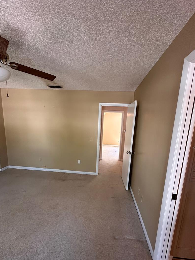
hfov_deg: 78.1
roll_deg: -2.7
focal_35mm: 16
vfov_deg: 93.9
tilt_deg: -11.1
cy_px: 147
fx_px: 120
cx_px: 99
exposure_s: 1/120
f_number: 2.2
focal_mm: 2.22
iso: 250
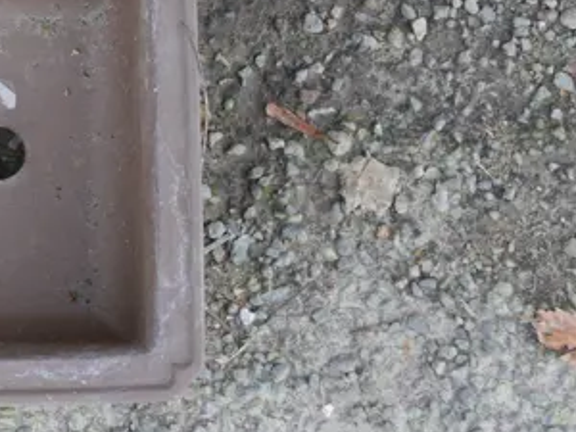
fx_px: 2612
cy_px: -259
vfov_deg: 9.2
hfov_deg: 12.4
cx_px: -69
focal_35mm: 157
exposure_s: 1/100
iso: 200
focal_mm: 23
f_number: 5.1
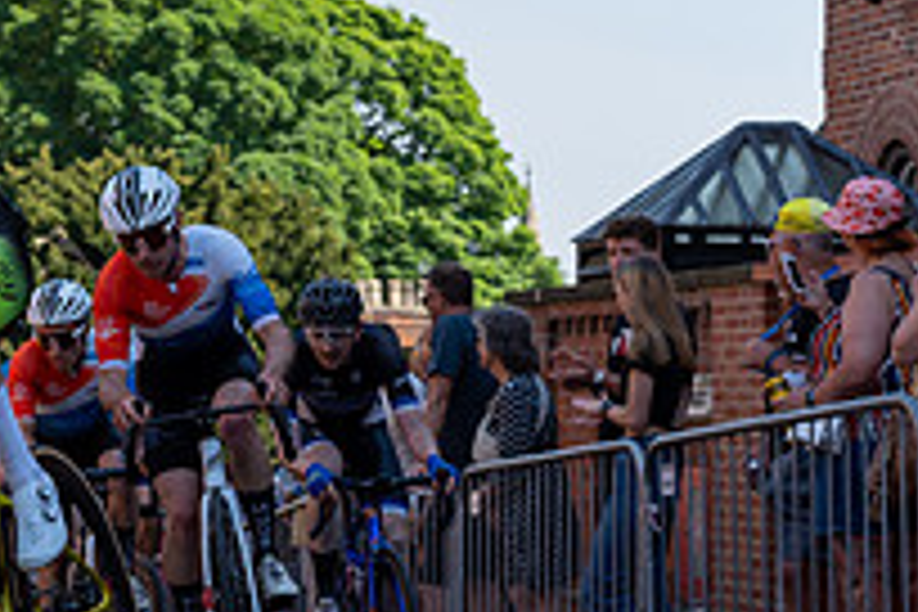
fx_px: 3264
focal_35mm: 128
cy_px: 394
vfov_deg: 10.7
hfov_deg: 15.6
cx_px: -76
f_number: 4
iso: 160
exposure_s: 1/800
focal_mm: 45
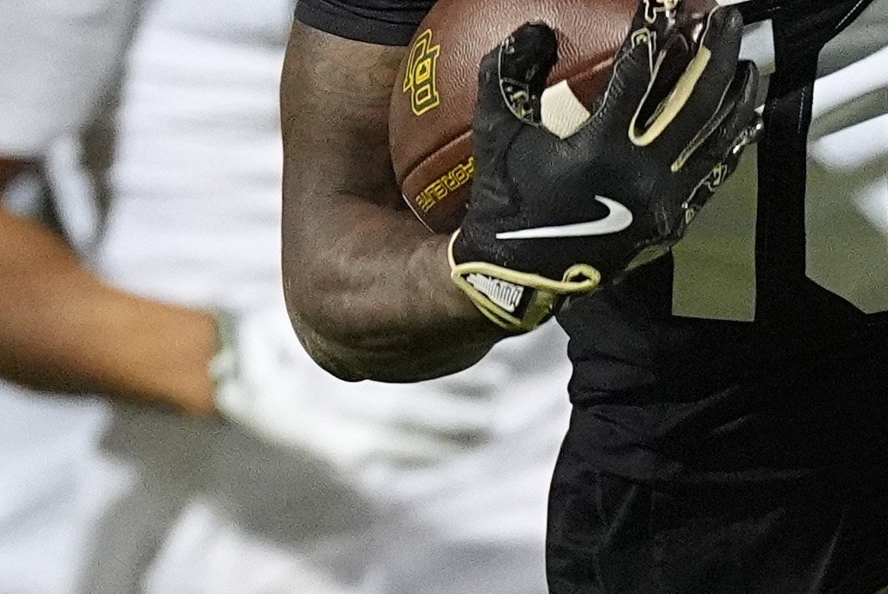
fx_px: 84280
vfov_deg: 0.4
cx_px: 319
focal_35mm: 3414
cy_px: 93
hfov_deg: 0.6
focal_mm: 600
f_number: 4
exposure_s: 1/1250
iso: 6400
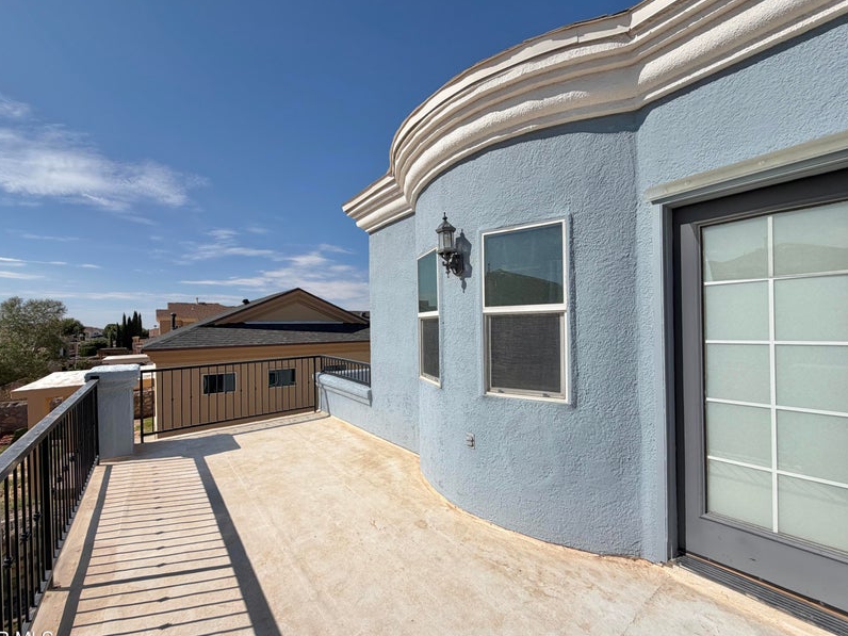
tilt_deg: -0.7
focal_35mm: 15
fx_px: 367
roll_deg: +1.1
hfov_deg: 98.0
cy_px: 329
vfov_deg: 81.7
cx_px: 397
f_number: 2.2
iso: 20
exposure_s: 1/1901
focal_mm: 2.22
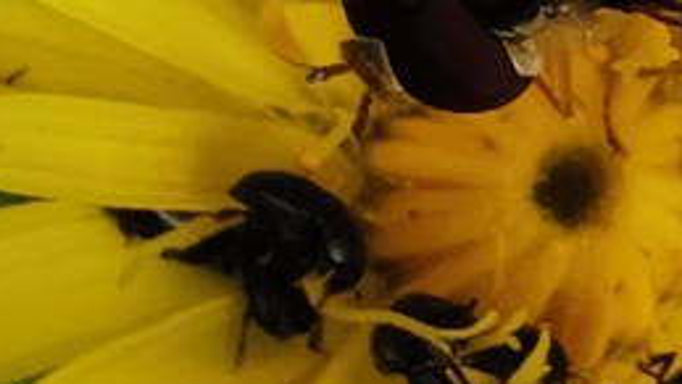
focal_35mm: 218
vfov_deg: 5.5
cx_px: 600
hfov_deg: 9.8
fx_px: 3944
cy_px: -168
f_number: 2.2
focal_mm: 2.26
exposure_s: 1/418
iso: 50
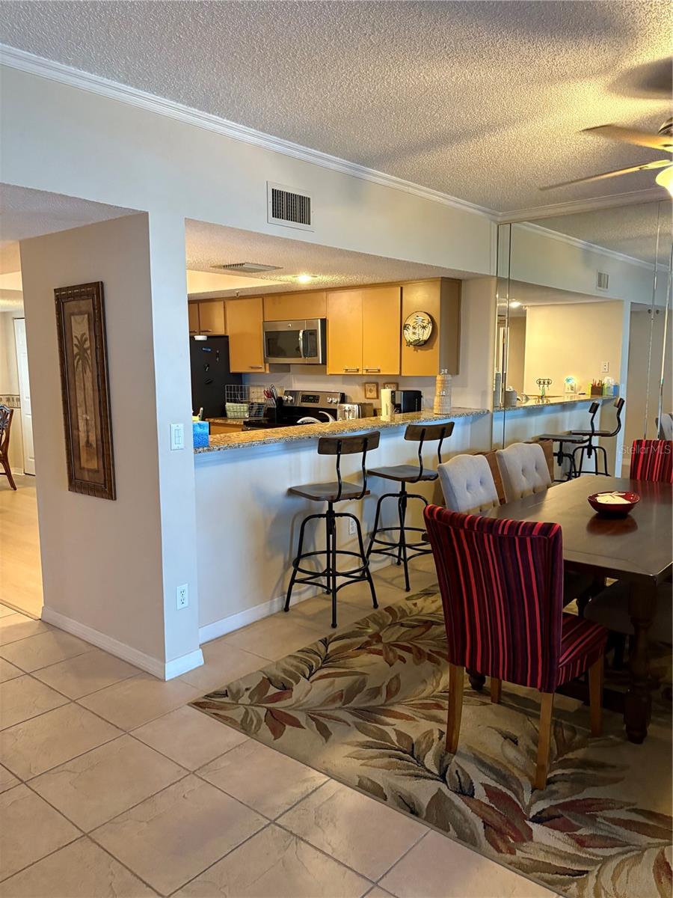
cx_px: 336
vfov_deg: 67.3
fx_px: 674
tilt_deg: -5.8
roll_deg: -0.2
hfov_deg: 53.1
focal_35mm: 26
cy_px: 449
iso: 400
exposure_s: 1/60
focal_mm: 5.96
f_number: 1.6
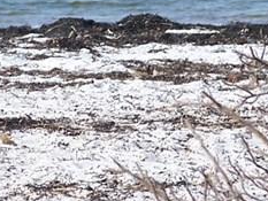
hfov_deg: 2.4
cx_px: 155
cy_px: 20
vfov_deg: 1.8
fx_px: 6429
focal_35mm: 830
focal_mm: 31.3
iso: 80
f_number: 3.2
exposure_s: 1/800
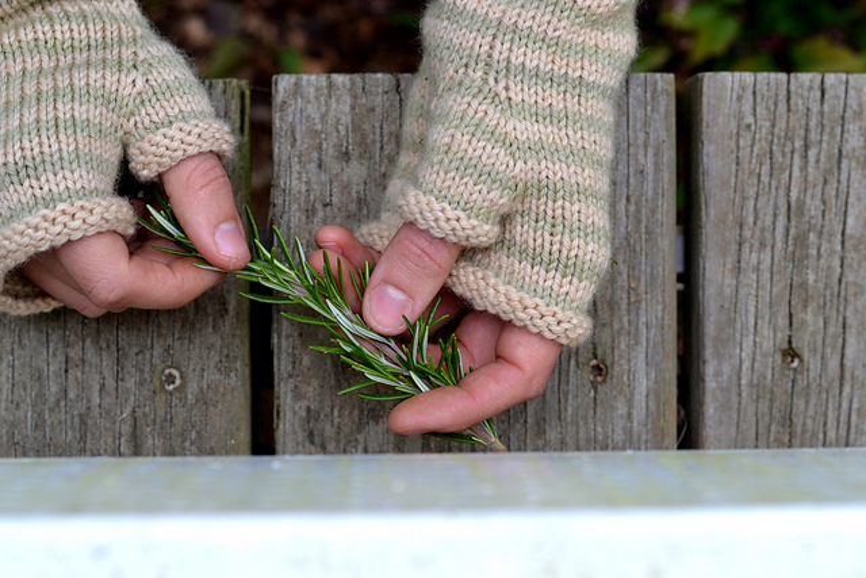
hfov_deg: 27.0
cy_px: 289
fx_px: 1804
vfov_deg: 18.2
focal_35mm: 75
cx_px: 433
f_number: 5.6
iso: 400
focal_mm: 50
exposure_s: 1/125
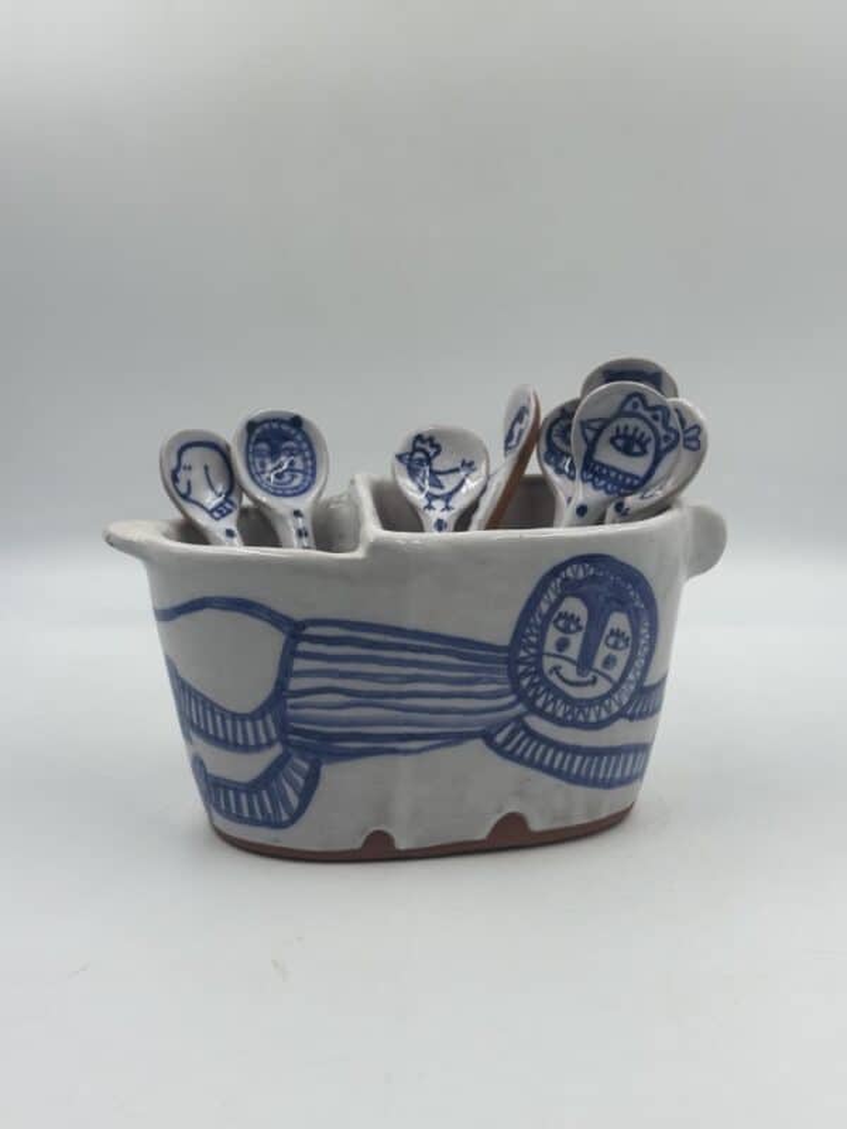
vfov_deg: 39.7
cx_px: 424
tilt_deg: -16.9
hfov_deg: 30.3
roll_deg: -0.8
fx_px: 1566
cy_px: 564
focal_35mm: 48
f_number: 1.78
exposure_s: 1/503
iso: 64
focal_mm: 6.86
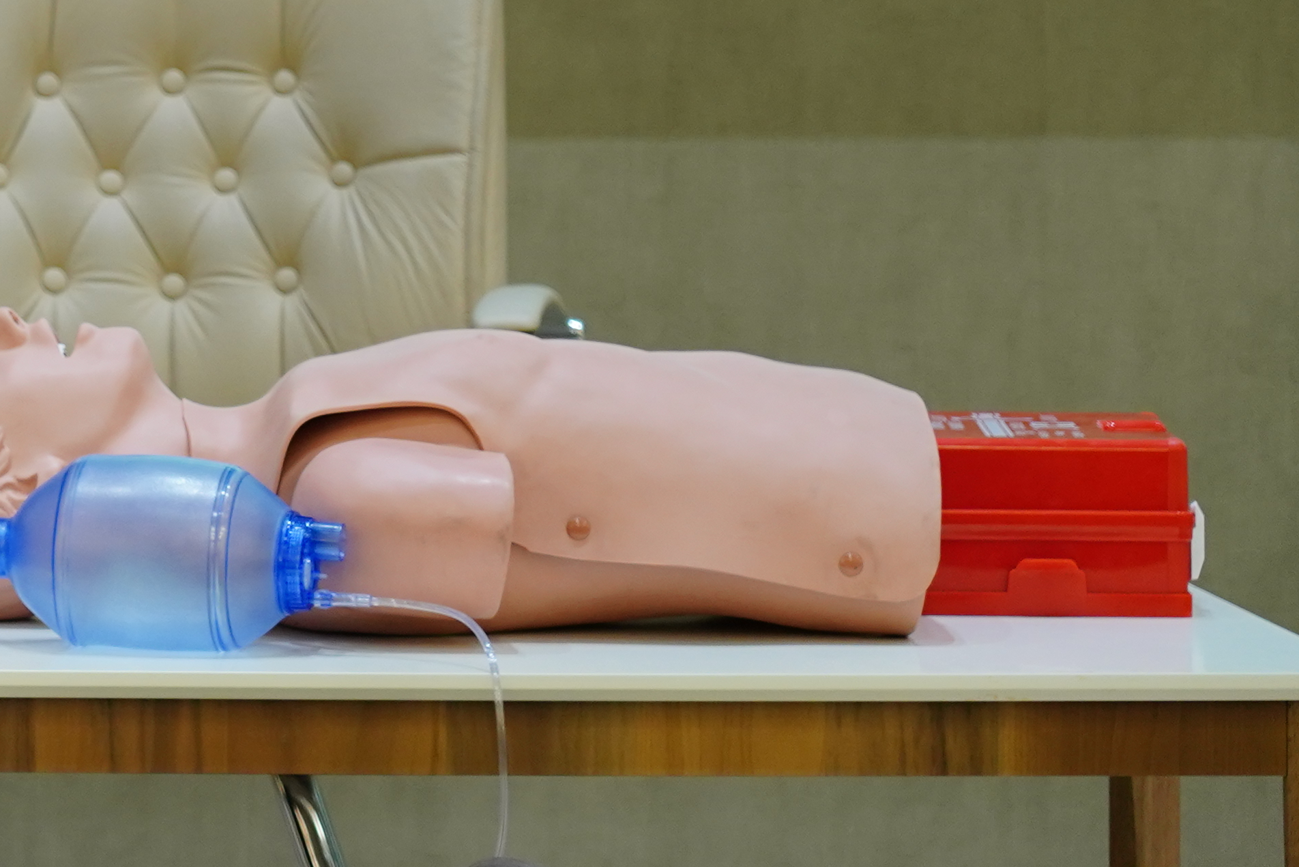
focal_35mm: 230
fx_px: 8300
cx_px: -661
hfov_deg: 8.7
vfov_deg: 5.9
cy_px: -386
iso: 1000
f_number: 4
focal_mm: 73
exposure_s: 1/100
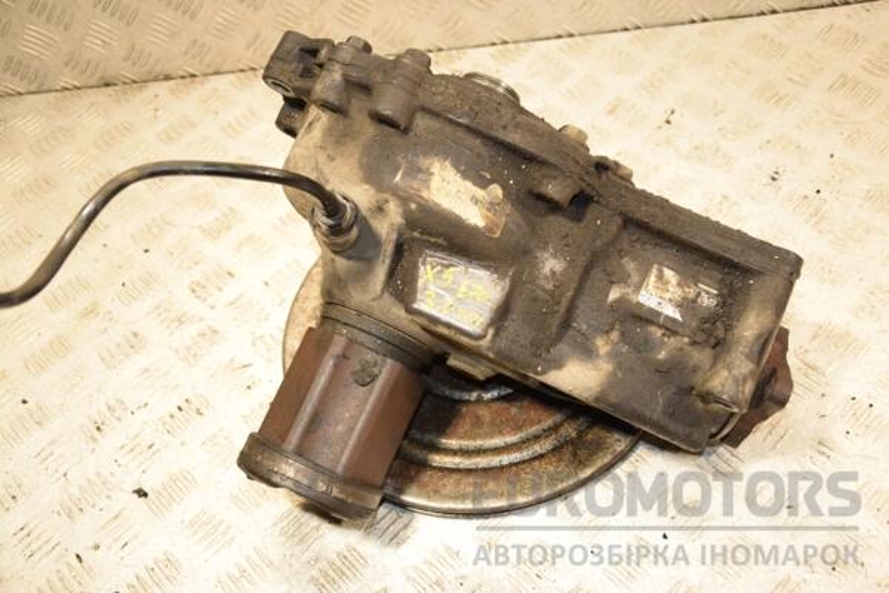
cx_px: 444
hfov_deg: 49.6
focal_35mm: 39
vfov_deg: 34.2
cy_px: 296
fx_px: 963
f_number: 5
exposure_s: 1/200
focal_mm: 26
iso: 800
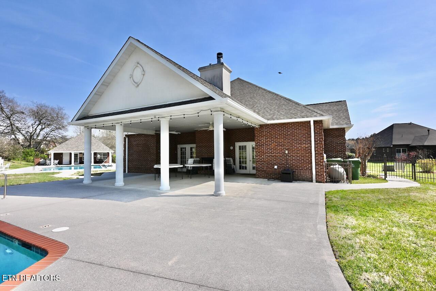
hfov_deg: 90.0
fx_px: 218
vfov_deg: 67.4
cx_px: 218
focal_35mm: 18
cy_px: 146
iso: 100
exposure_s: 1/200
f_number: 10
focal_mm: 12
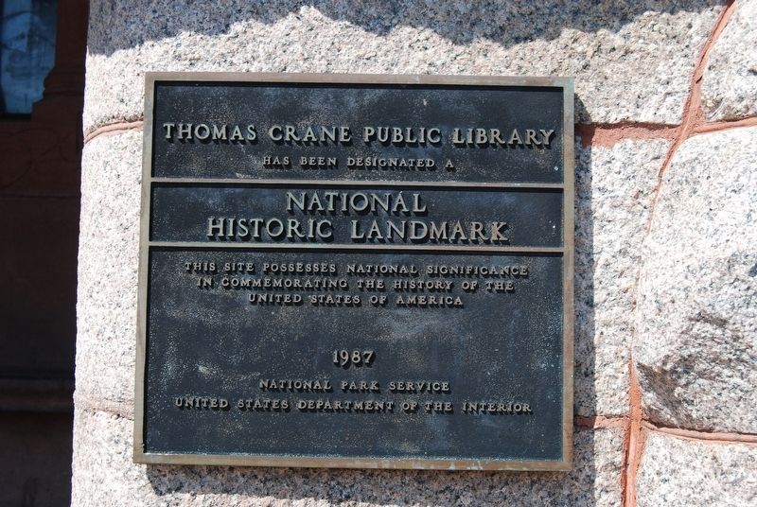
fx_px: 1200
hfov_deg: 35.0
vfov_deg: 23.9
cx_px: 378
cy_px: 254
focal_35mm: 57
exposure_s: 1/60
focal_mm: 38
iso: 200
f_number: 8
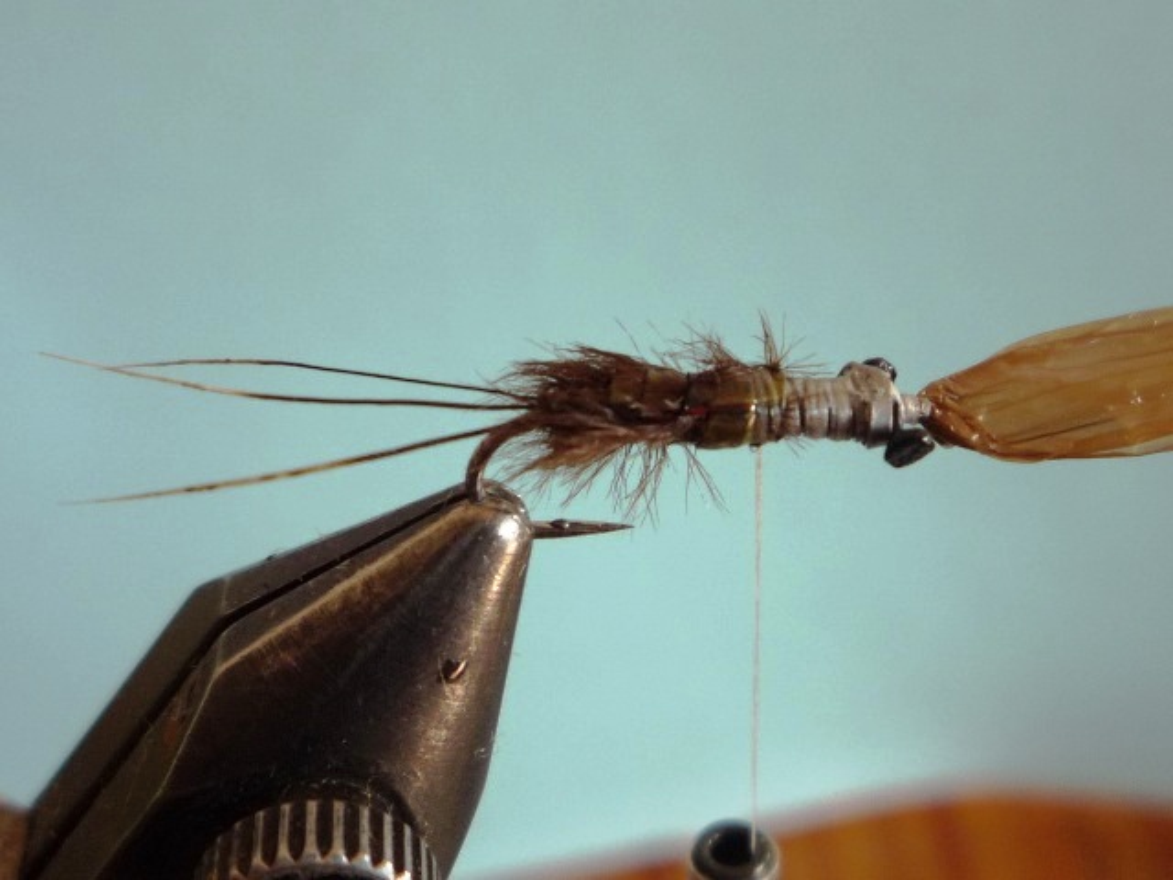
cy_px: 440
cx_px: 586
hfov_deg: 60.0
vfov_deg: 46.8
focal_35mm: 30
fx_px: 1017
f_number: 3.3
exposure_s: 1/30
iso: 125
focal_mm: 5.2
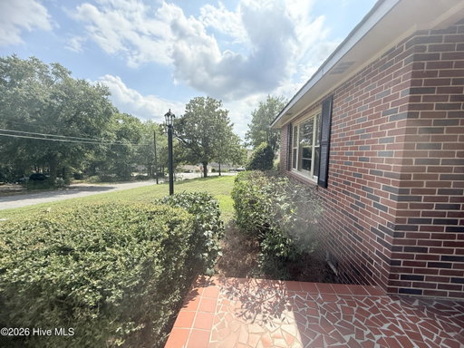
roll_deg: +3.2
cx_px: 232
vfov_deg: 85.7
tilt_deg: -5.1
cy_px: 174
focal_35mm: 14
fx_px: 188
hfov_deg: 102.1
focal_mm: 2.22
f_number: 2.2
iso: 80
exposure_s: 1/1613
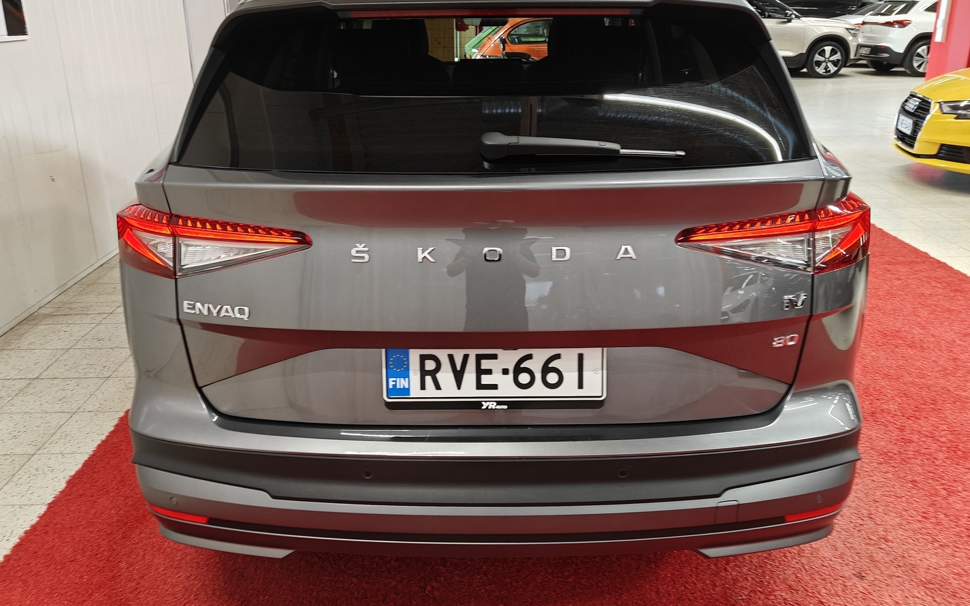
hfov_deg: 62.9
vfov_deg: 41.8
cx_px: 488
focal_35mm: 30
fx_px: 793
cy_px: 283
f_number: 1.8
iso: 80
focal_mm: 5.59
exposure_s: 1/50
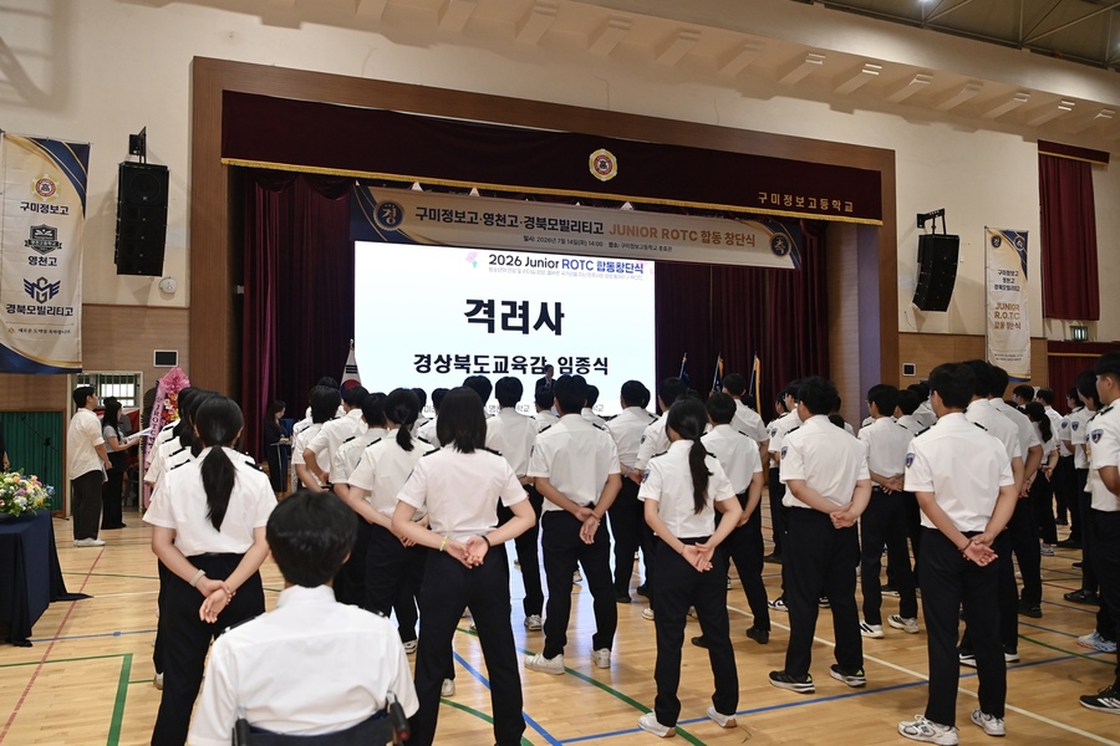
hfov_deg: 63.7
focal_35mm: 29
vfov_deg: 45.0
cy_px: 373
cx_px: 560
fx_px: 902
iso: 1600
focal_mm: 29
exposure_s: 1/320
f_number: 4
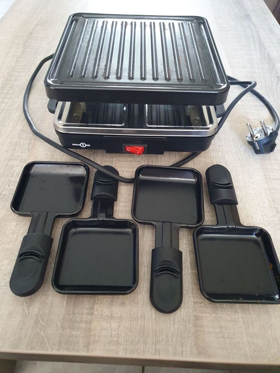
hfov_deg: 53.1
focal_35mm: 26
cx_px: 140
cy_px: 186
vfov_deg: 67.3
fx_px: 280
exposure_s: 1/50
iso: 640
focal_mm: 4.32
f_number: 1.5
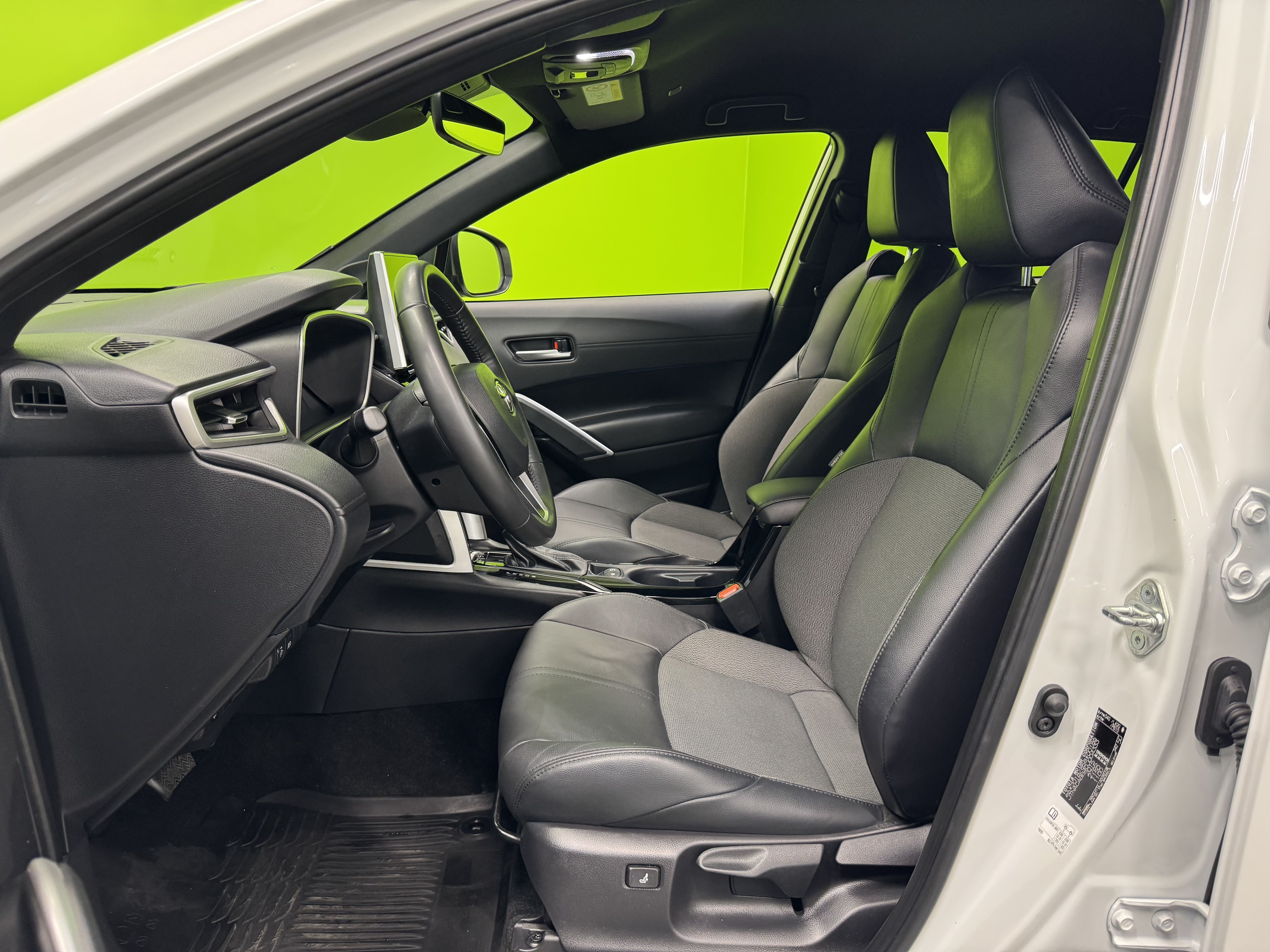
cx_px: 635
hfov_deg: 71.6
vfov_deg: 56.8
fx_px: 881
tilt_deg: -12.2
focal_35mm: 24
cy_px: 476
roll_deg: -0.6
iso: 250
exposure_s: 1/50
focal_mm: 6.76
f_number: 1.78
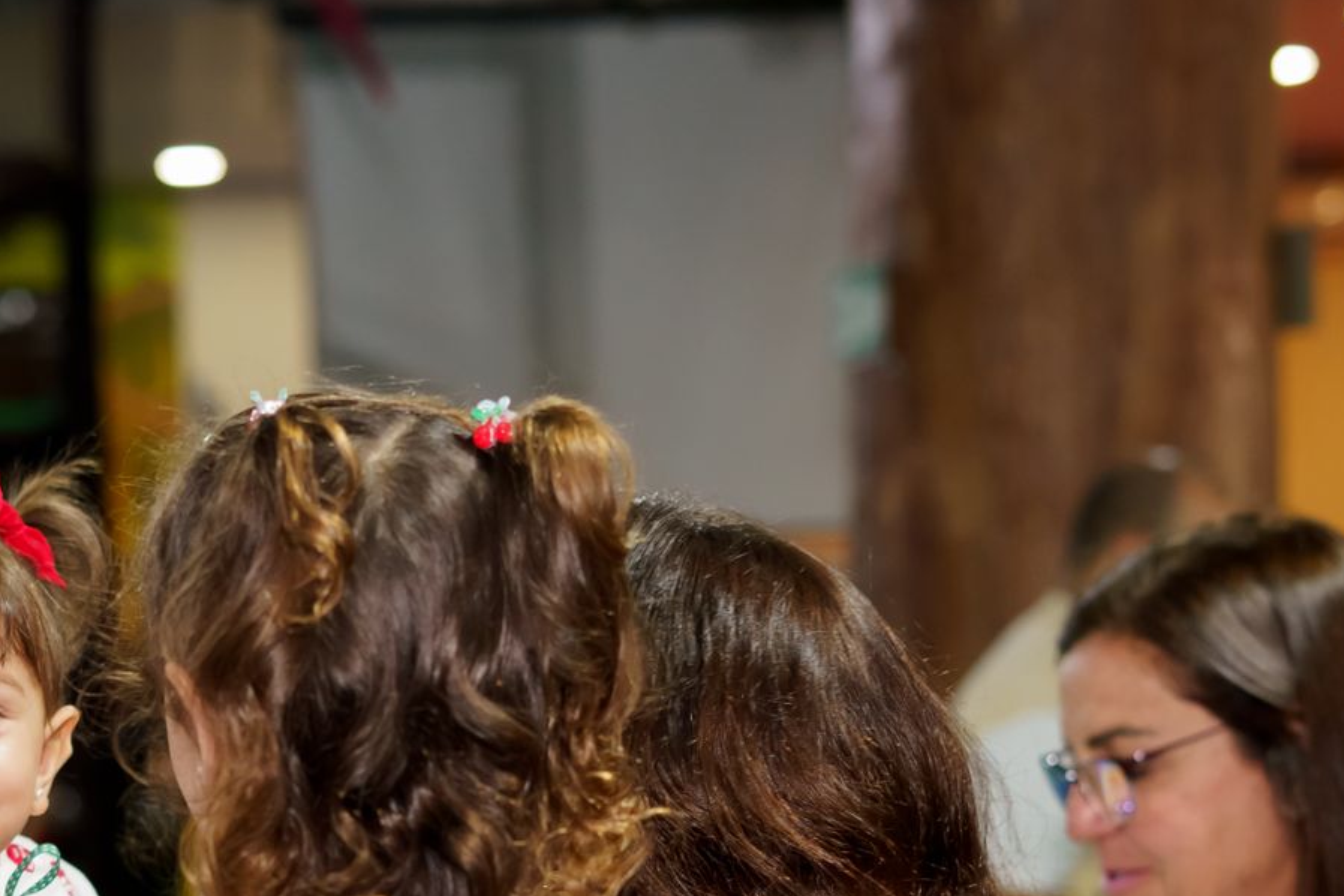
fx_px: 3994
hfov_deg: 19.0
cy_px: 903
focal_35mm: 107
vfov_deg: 12.6
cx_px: 454
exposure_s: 1/160
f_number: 2.8
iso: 2500
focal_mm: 50
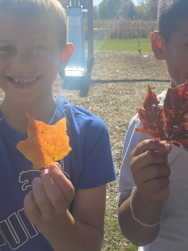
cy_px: 63
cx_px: 81
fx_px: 261
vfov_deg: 49.3
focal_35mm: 36
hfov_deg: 39.6
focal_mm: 6.3
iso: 64
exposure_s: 1/7944
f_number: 1.7
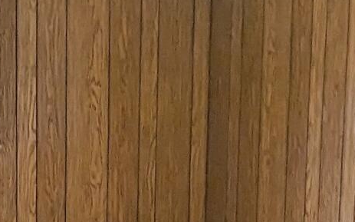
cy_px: 306
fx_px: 1064
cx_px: 110
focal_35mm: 110
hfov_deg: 18.9
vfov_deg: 11.5
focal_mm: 2.35
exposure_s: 1/40
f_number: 2.2
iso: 138
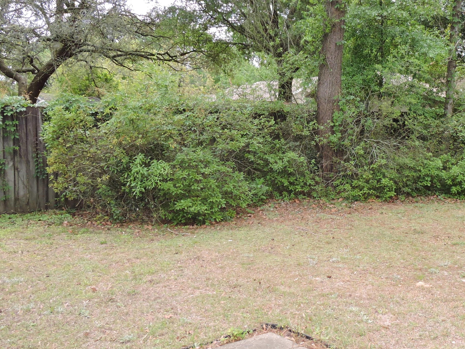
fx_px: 524
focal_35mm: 39
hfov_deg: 46.3
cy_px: 170
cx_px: 344
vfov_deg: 36.8
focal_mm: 4.3
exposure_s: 1/640
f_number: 3.3
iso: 280
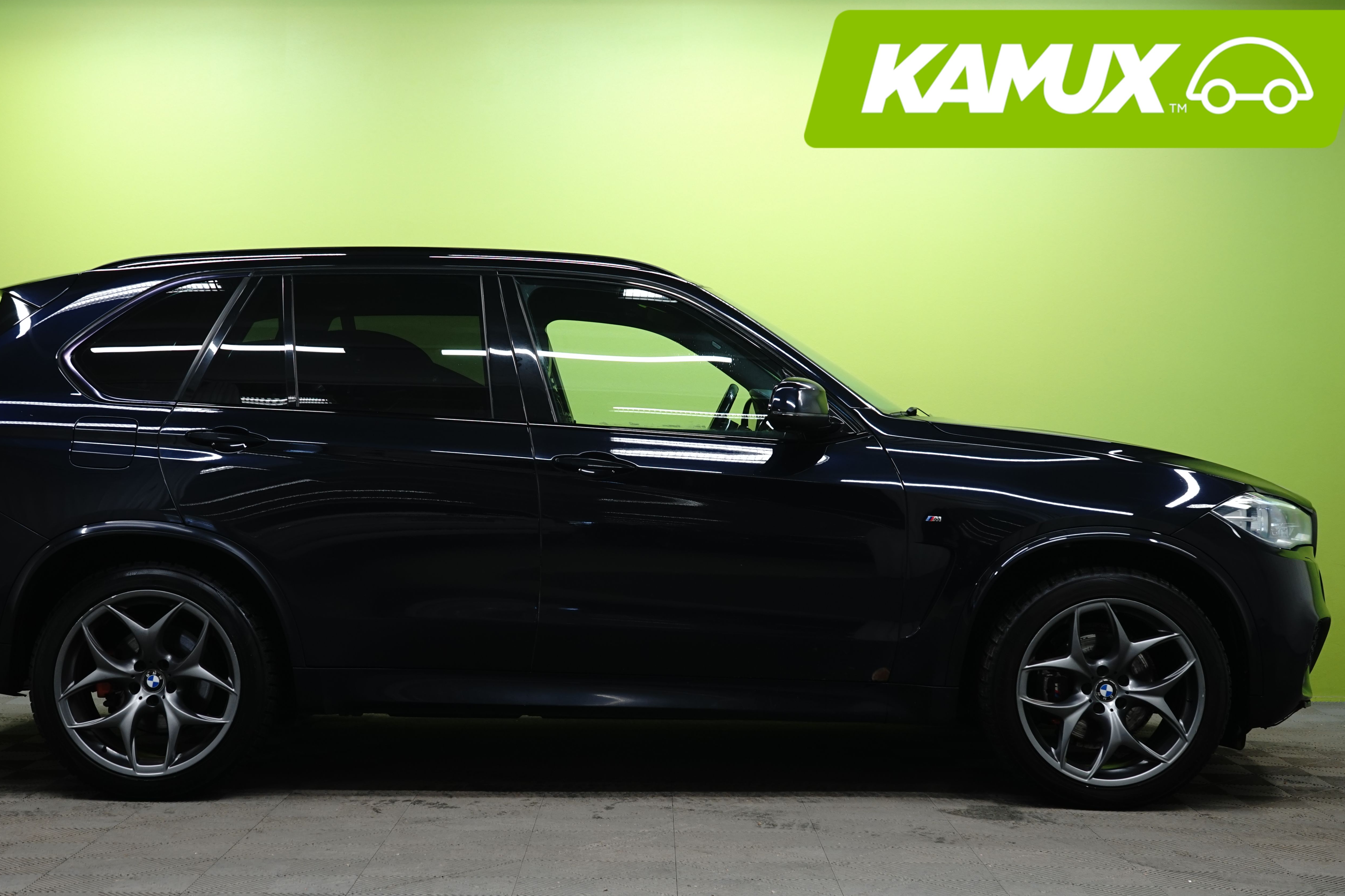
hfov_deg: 40.3
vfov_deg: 27.5
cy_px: 494
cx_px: 604
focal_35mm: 49
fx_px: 1831
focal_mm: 41
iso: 500
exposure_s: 1/6
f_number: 8
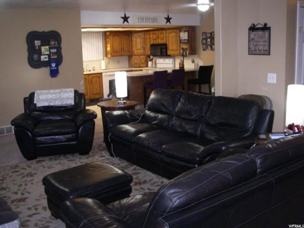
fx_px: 334
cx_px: 152
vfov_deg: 37.7
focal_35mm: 38
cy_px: 114
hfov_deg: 49.0
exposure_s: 1/40
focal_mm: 6.3
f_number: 3.3
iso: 320
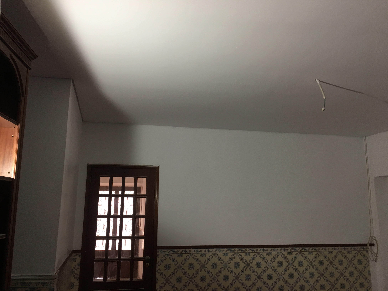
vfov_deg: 48.2
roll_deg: -0.7
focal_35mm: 29
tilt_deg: +12.5
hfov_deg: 61.7
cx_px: 194
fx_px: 325
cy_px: 146
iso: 40
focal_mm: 4.15
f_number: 2.2
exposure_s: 1/17
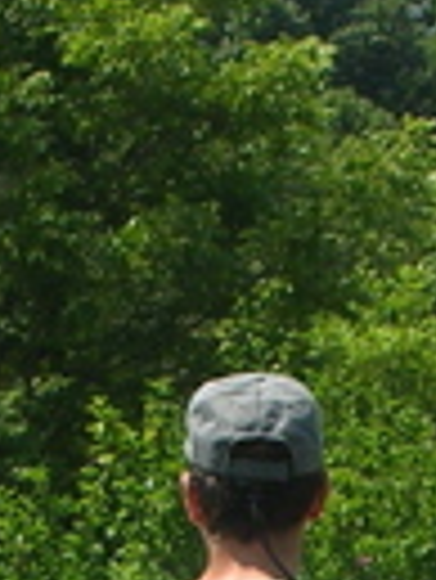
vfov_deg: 6.6
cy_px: 872
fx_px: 4996
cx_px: 261
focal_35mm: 298
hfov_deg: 5.0
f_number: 3.4
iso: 50
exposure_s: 1/592
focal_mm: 9.1
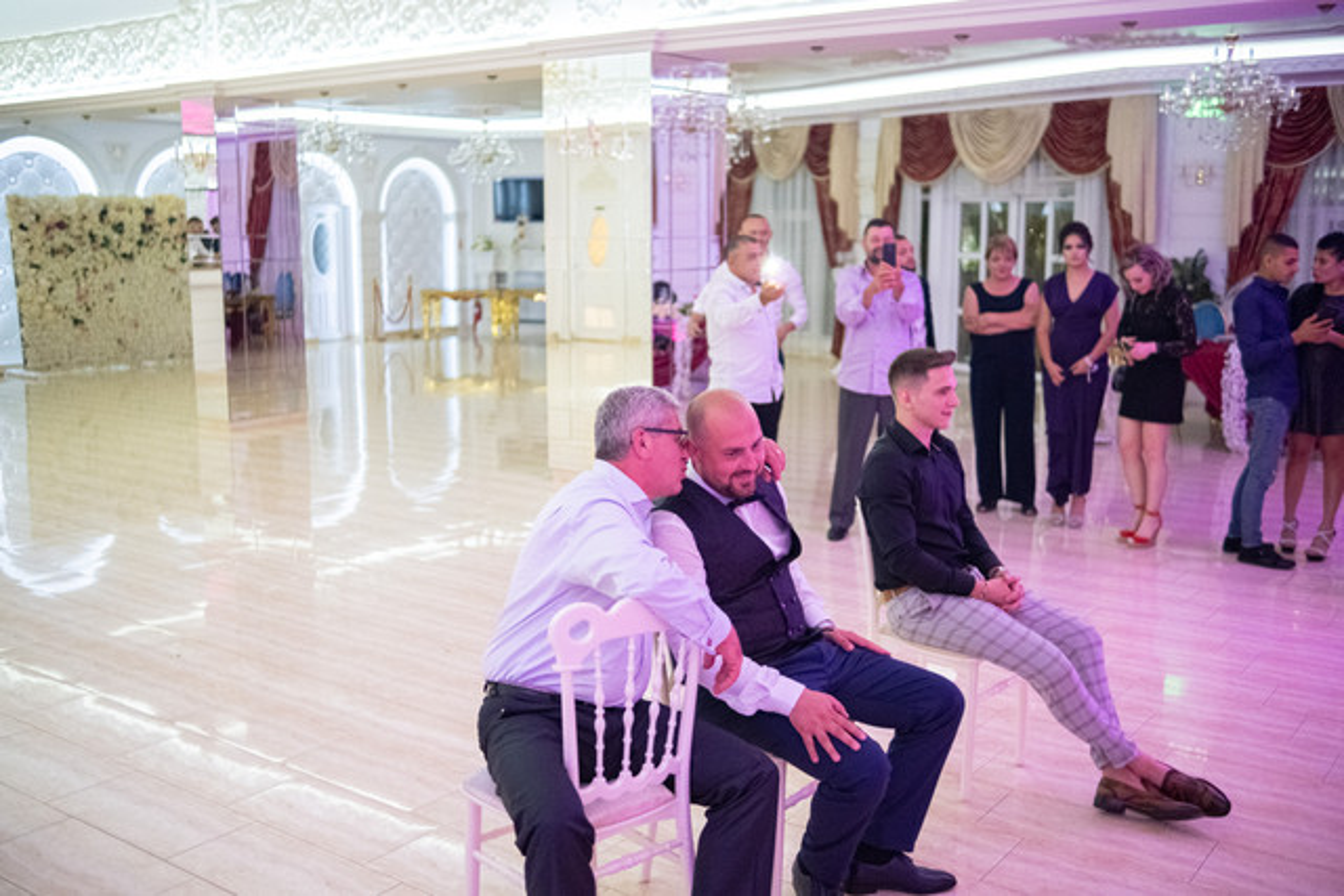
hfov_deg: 54.4
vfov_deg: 37.9
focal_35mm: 35
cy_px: 448
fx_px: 1307
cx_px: 672
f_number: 1.4
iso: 2500
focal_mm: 23
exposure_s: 1/125
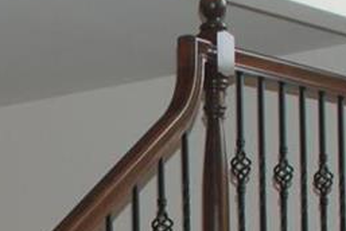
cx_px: -164
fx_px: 1616
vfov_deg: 7.7
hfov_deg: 11.7
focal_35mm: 168
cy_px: 526
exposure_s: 1/60
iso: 200
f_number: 3.5
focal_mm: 18
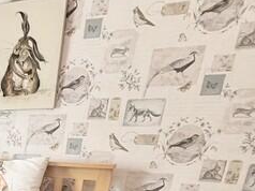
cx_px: -131
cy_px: 314
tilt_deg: -25.0
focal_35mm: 56
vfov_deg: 20.7
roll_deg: -0.2
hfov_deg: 25.5
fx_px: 412
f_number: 1.8
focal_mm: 1.57
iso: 250
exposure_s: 1/100
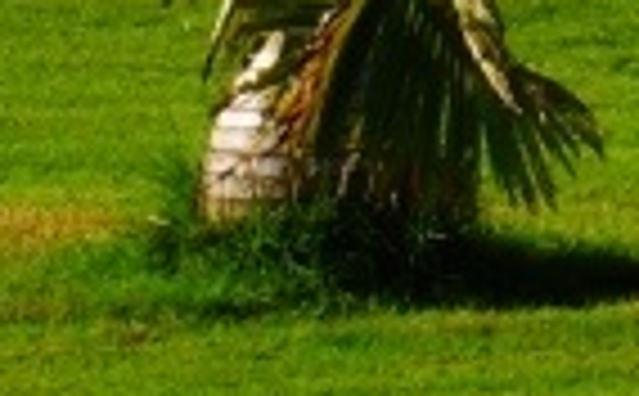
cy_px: -974
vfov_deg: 2.1
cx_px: 1116
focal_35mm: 609
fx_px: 10575
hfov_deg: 3.4
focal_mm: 55
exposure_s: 1/80
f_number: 22
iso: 200
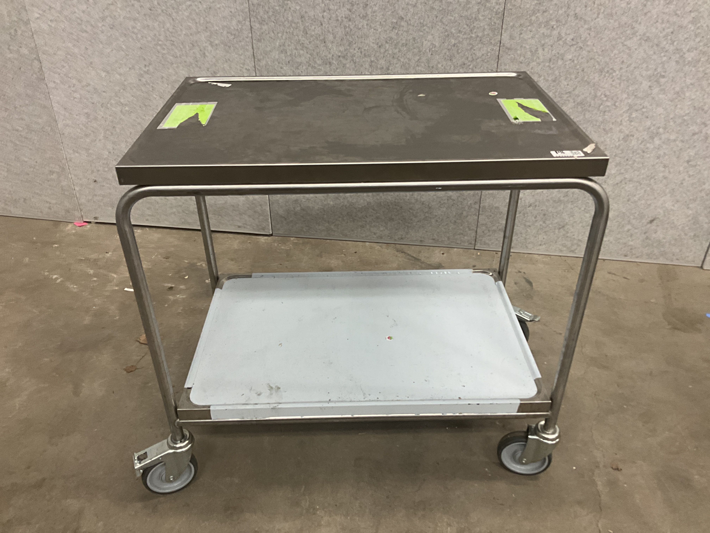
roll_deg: +0.6
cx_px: 355
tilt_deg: -32.2
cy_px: 266
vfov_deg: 48.2
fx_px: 595
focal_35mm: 29
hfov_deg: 61.7
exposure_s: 1/60
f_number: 1.8
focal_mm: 3
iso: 125
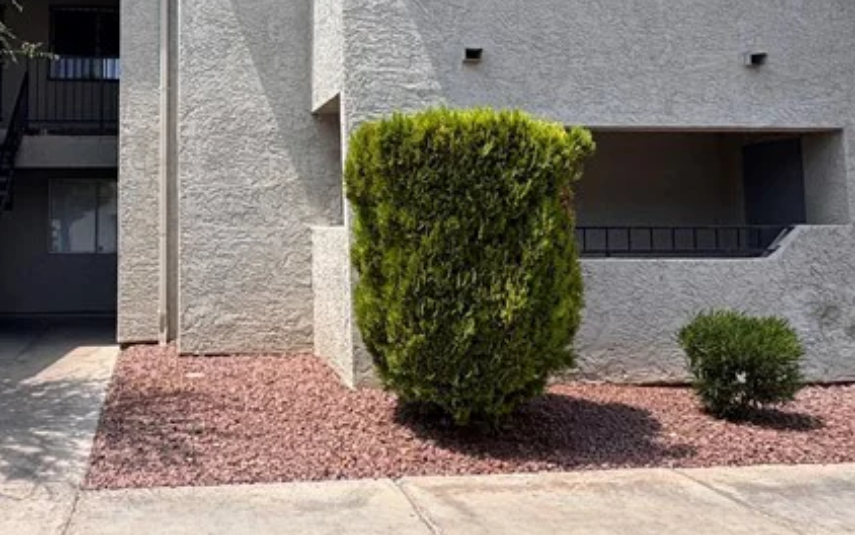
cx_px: 243
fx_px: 839
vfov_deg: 34.8
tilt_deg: +5.2
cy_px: 154
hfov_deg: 52.3
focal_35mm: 36
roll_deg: +0.0
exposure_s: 1/741
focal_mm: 2.22
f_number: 2.2
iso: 50
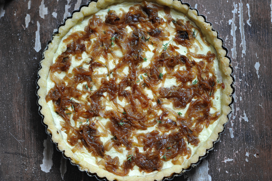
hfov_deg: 19.5
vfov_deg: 13.0
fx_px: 793
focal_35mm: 105
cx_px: 136
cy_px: 90
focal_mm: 105
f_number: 3
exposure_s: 1/15
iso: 500
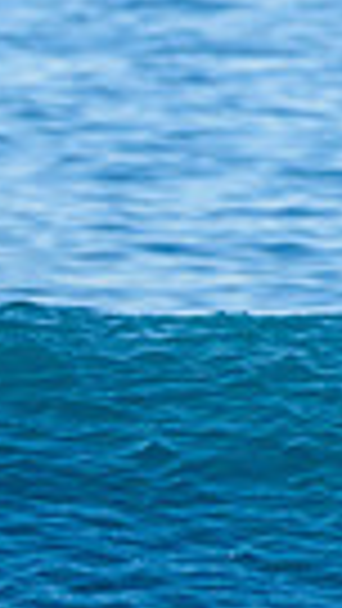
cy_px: 534
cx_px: -567
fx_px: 36219
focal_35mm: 2248
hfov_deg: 0.5
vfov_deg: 1.0
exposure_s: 1/2000
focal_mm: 500
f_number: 5.6
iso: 450
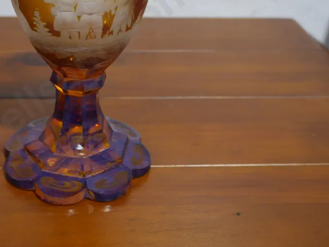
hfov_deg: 32.7
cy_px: 61
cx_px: 91
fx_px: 551
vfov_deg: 24.9
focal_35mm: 58
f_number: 4.1
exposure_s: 1/60
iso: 400
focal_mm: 19
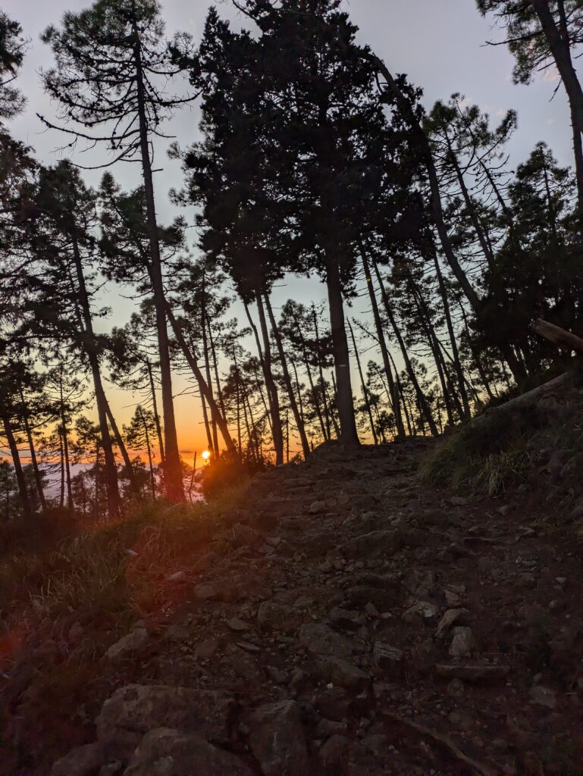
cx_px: 292
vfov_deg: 69.4
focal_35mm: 25
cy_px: 388
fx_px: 561
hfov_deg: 54.9
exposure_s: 1/2092
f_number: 1.89
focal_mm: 5.43
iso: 45
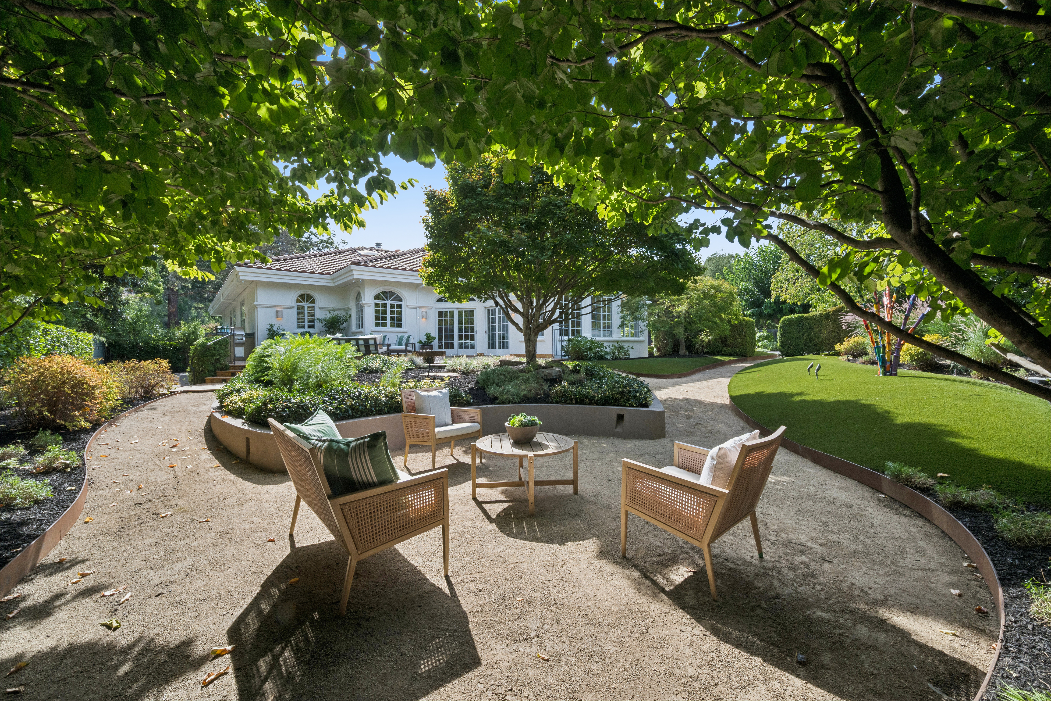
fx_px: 438
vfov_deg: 77.3
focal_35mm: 15
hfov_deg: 100.4
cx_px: 526
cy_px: 350
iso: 400
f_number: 22
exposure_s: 1/60
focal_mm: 15
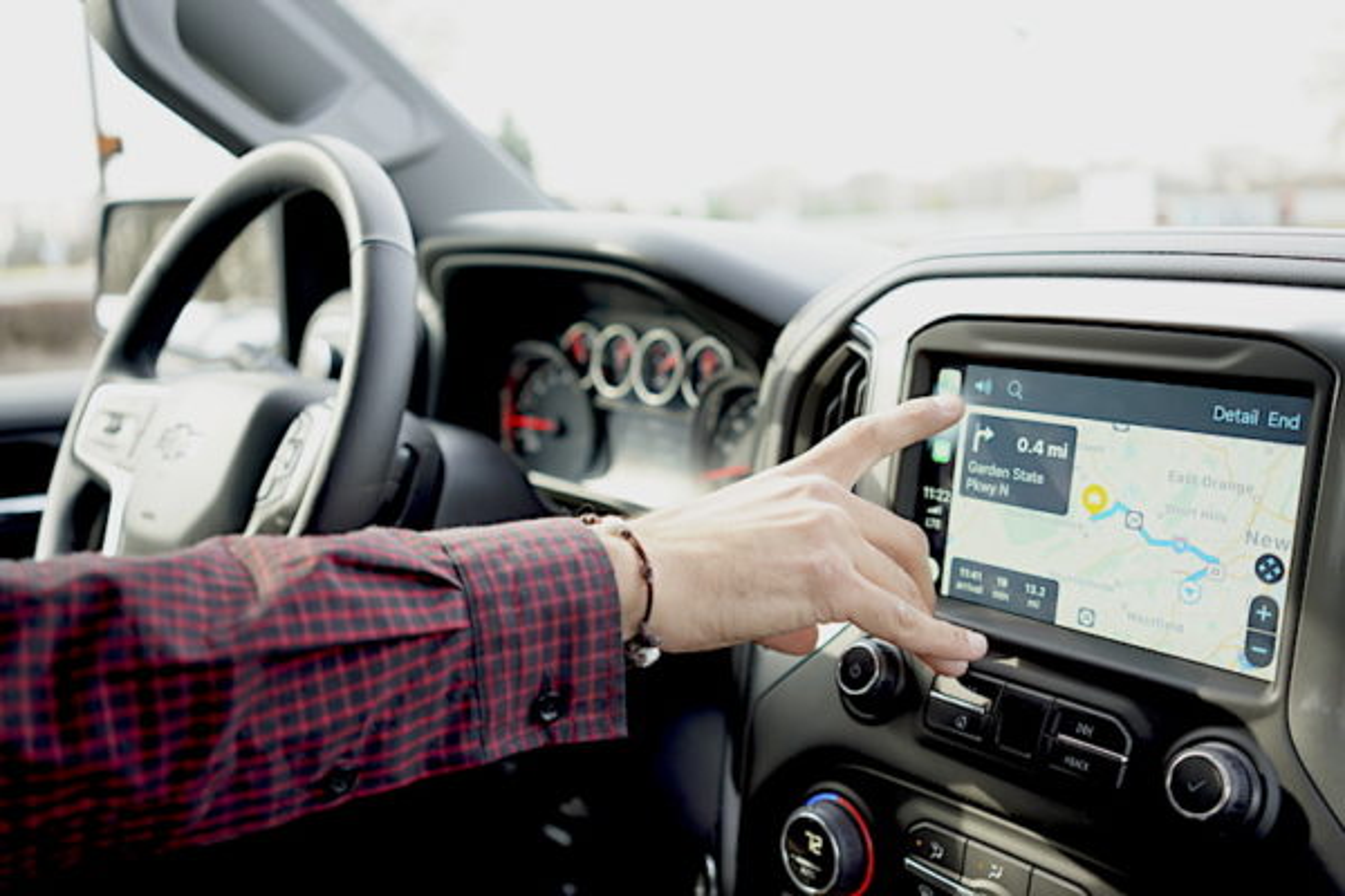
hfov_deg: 54.4
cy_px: 448
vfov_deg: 37.9
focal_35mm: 35
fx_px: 1308
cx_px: 672
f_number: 3.2
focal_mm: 35
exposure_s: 1/60
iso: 100
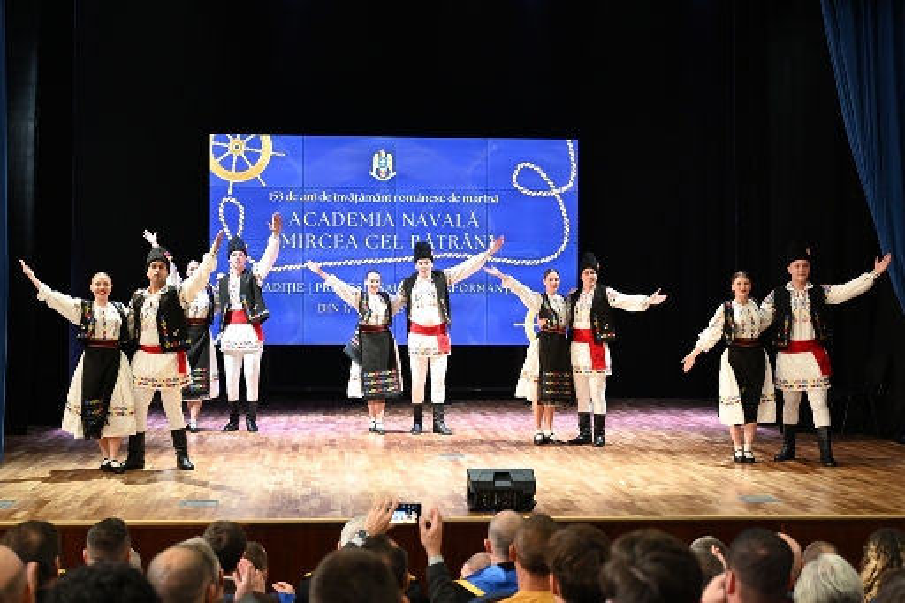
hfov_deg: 38.2
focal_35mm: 52
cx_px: 452
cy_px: 302
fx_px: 1307
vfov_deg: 26.0
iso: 2000
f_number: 4
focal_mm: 52
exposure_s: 1/125
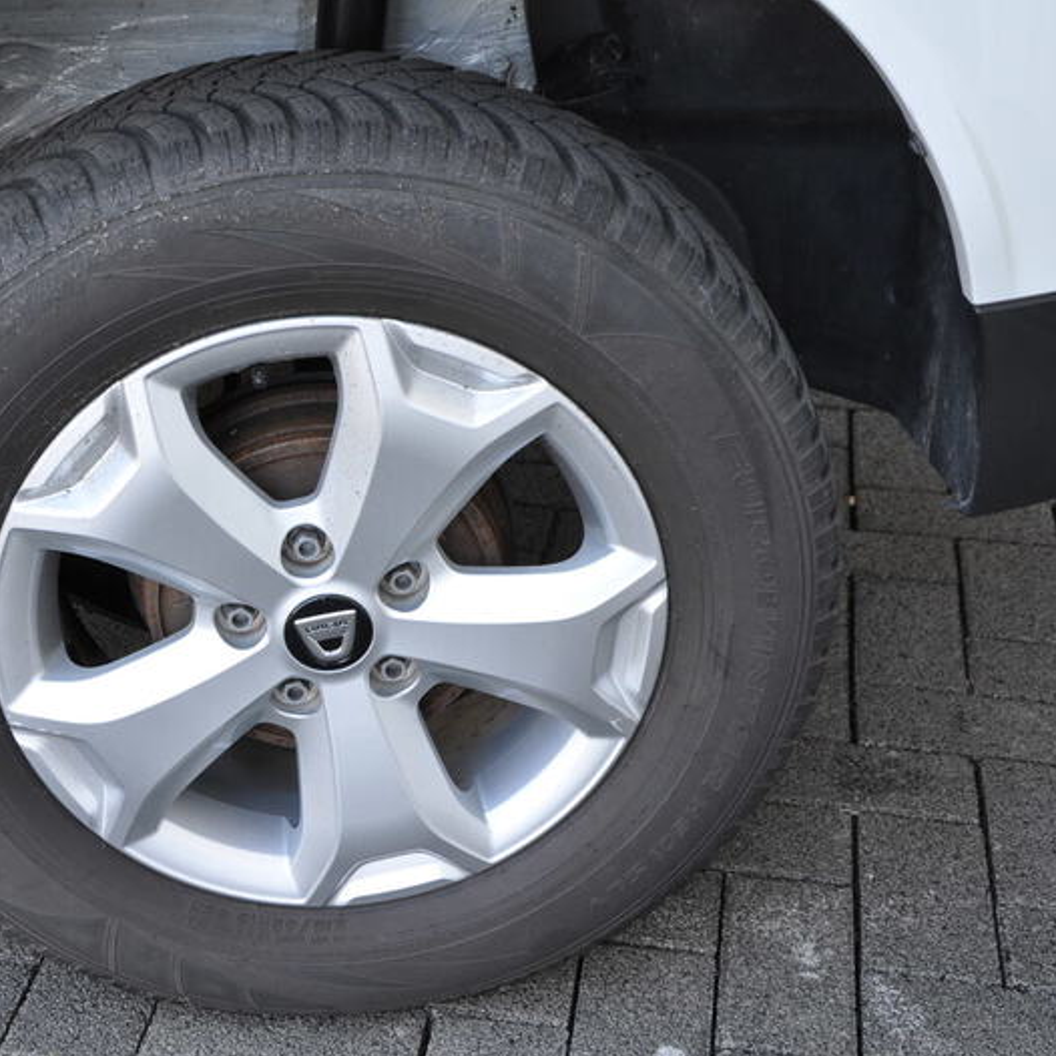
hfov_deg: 27.5
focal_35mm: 62
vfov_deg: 27.7
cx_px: 317
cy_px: 532
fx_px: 2140
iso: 400
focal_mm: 32
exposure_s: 1/125
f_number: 5.6
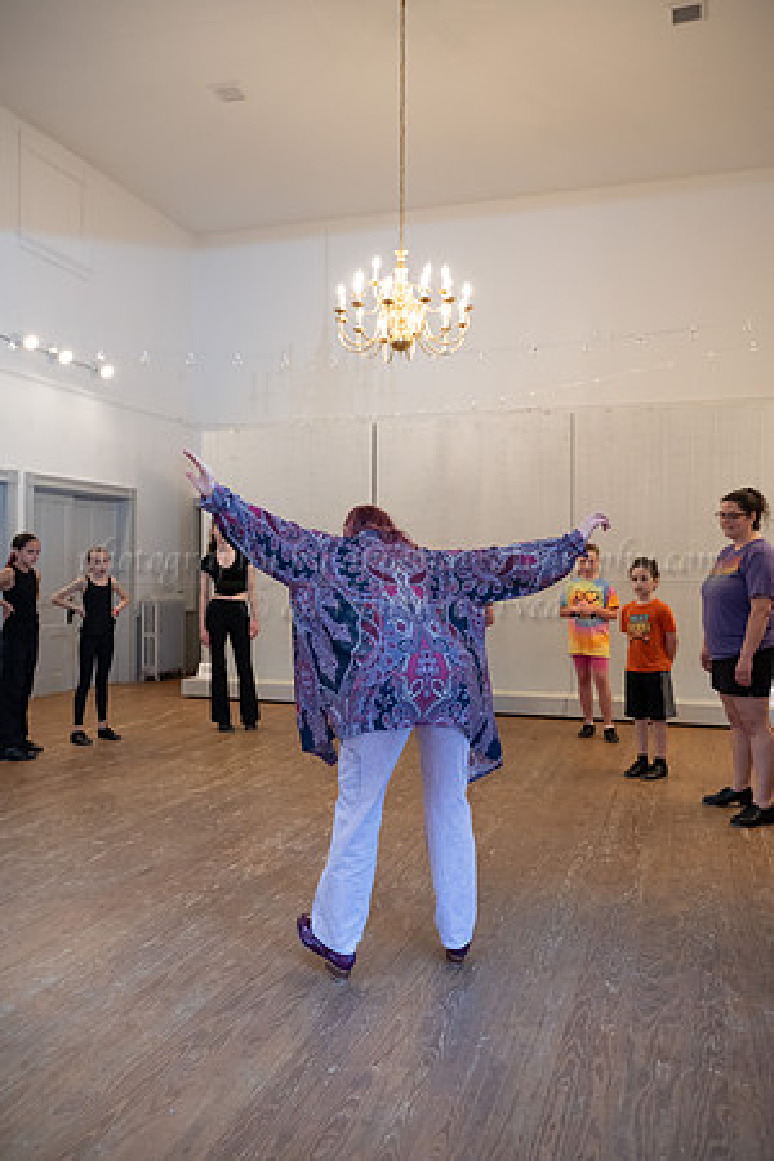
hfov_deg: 46.4
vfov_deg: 65.5
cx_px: 387
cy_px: 580
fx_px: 903
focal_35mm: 28
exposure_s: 1/200
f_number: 3.5
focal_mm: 28
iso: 1600
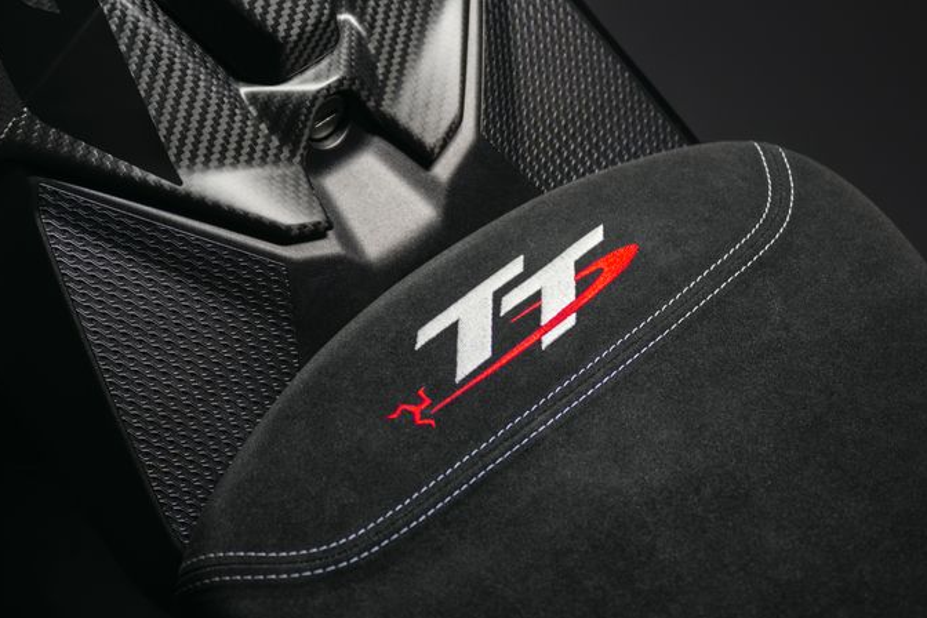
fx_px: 3090
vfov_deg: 11.4
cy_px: 208
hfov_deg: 17.1
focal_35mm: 120
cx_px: 501
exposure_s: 1/50
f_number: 2.8
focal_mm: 48
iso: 800
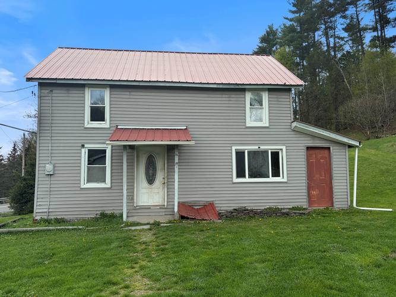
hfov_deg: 67.3
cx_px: 198
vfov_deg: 53.0
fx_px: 297
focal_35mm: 26
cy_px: 148
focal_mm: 5.96
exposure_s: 1/228
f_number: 1.6
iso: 100
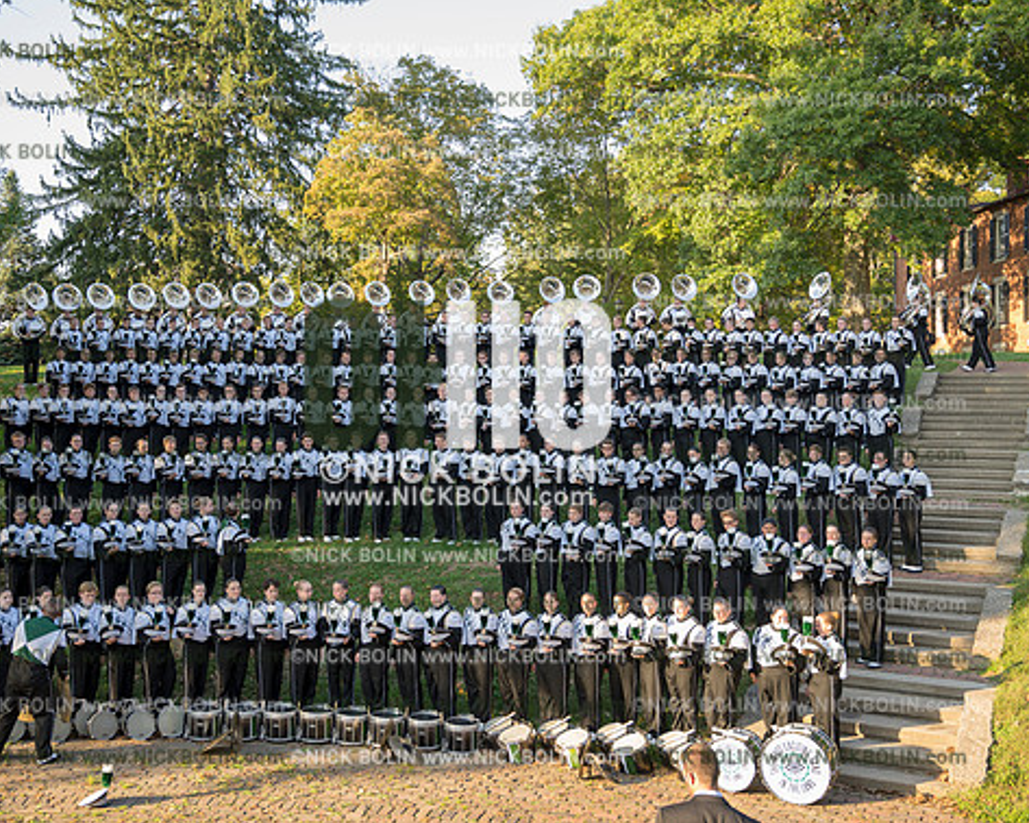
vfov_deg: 39.1
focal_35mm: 38
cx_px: 457
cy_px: 404
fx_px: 1157
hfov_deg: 47.9
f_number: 4
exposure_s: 1/100
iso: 125
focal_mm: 33
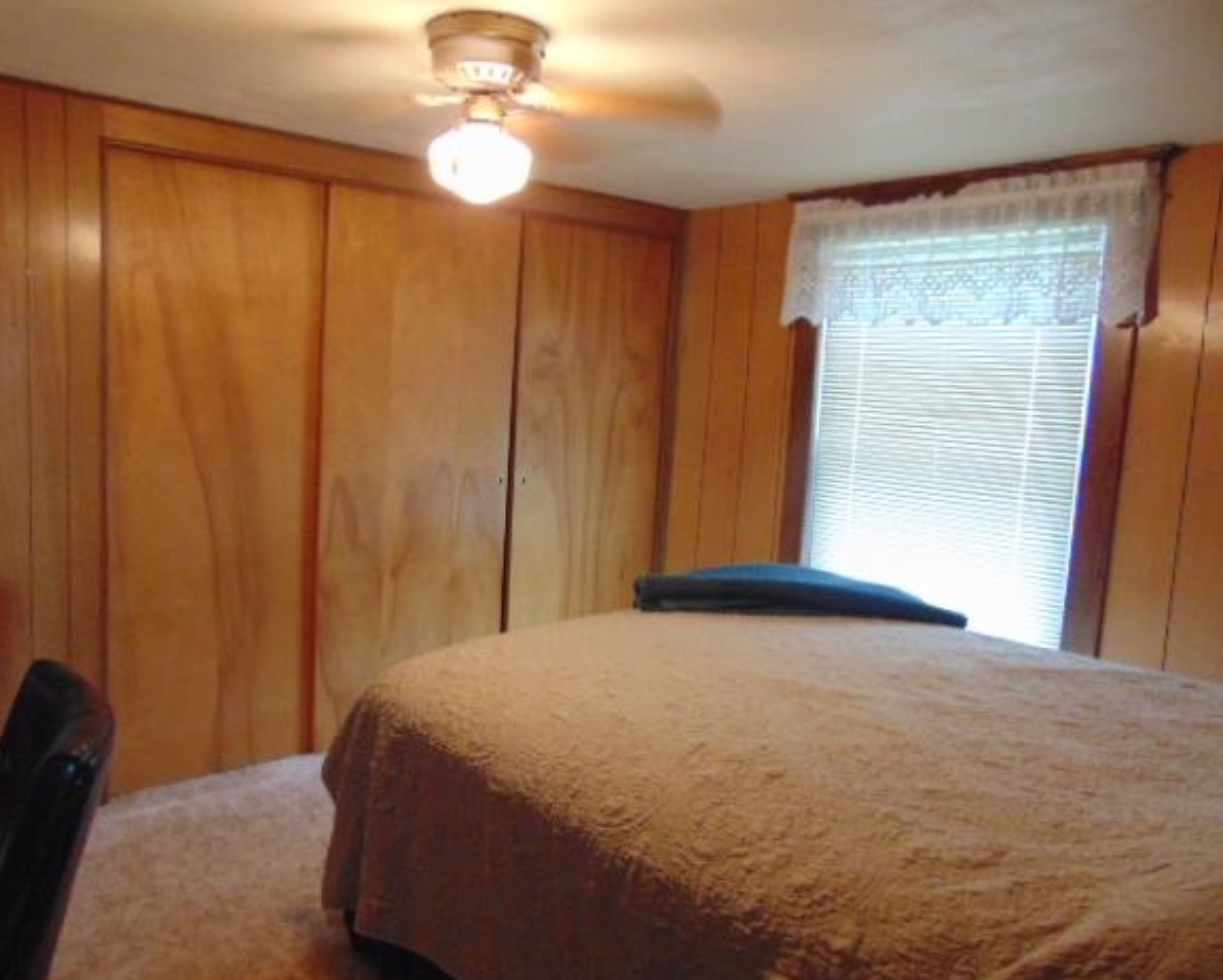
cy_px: 500
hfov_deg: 63.9
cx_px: 550
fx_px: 978
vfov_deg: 53.2
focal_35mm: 27
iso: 500
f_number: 3
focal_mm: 4.5
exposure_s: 1/20
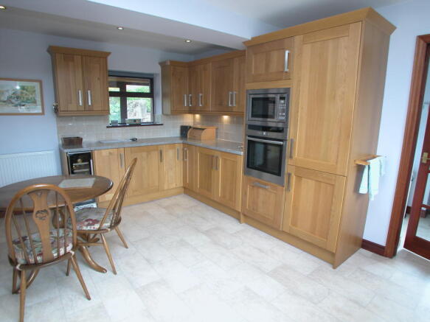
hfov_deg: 63.5
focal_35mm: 28
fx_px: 348
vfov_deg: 49.7
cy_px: 161
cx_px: 215
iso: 100
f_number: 2.8
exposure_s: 1/30
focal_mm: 7.1
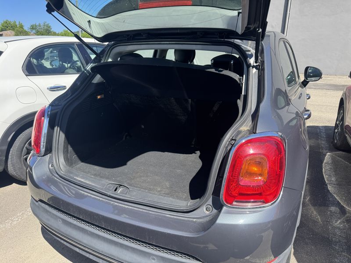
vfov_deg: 56.8
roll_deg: -1.9
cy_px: 132
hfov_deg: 71.6
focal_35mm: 24
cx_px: 176
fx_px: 243
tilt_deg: -15.3
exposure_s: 1/1238
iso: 80
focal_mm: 6.76
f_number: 1.78
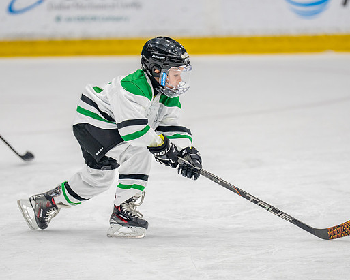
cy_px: 148
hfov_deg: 7.9
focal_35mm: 244
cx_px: 167
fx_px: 2529
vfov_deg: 6.3
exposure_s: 1/1000
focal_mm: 164
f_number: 2.8
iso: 800
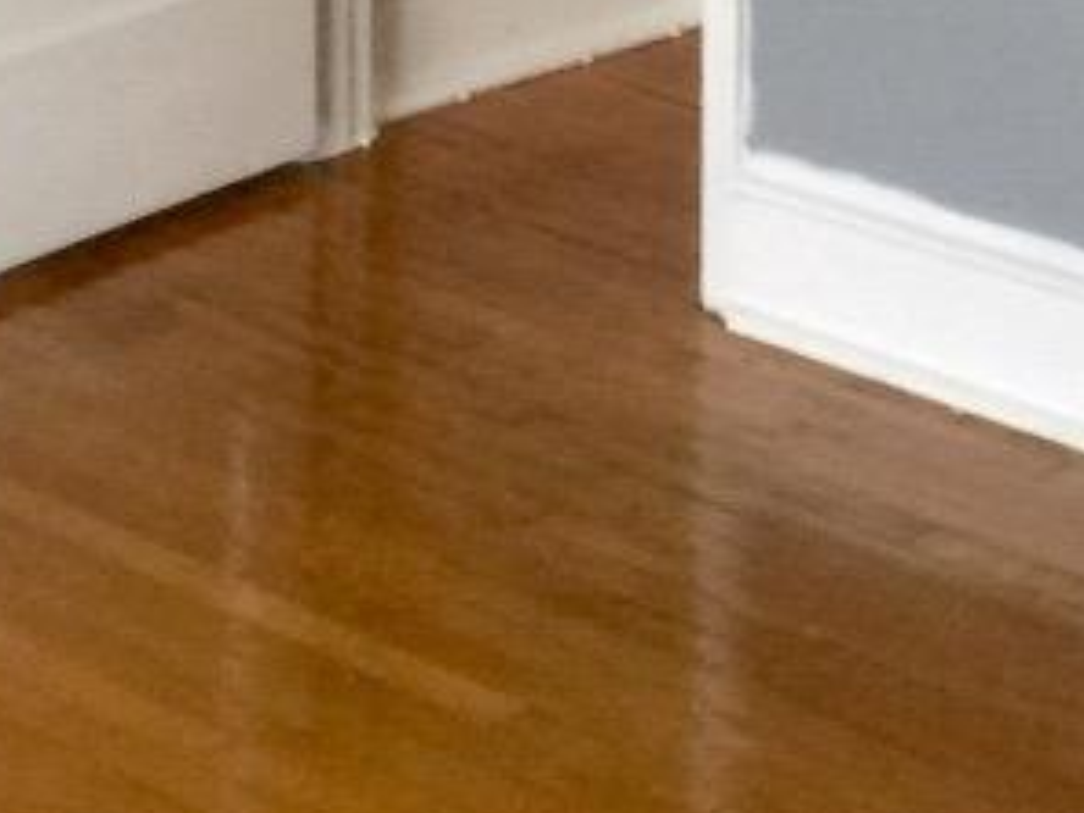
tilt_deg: -5.8
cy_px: -846
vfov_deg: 9.7
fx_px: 4415
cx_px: 1003
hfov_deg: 13.8
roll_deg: -1.6
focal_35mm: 141
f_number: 2.2
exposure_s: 1/15
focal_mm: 4.15
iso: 50
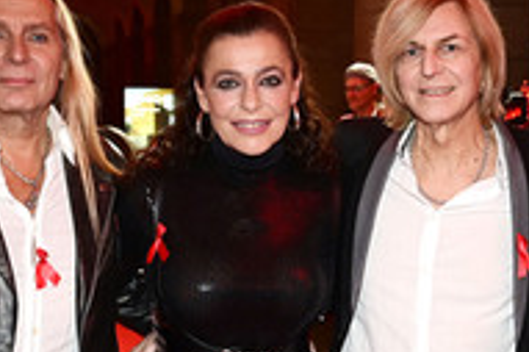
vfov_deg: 18.5
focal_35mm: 72
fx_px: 1060
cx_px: 325
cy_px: 319
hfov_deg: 27.9
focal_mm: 30.5
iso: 1250
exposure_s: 1/200
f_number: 5.6
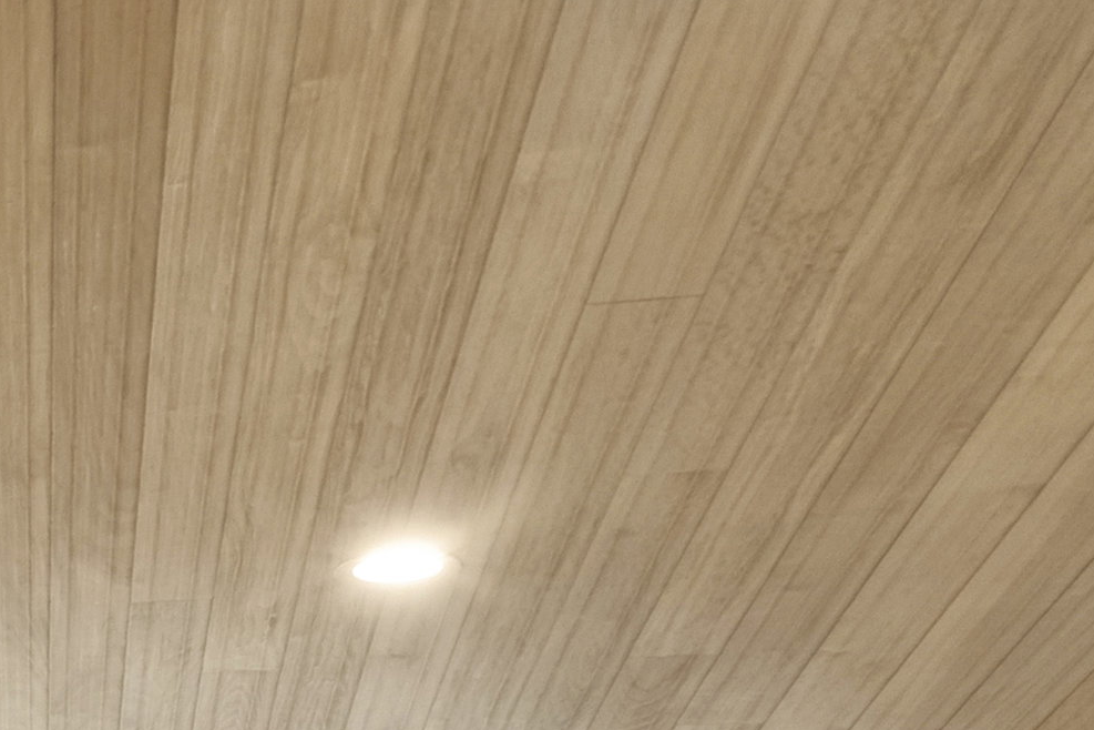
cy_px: 1856
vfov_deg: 12.6
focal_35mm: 78
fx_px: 2370
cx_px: -1818
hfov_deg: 13.4
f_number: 5.6
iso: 500
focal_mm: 14
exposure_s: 1/10
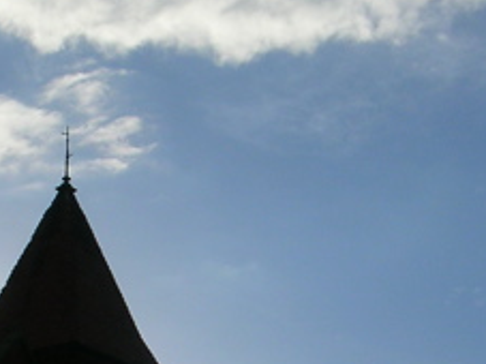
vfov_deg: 13.6
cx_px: 218
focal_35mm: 107
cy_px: 362
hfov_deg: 18.4
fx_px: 1501
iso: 50
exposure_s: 1/860
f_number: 5.6
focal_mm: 5.8
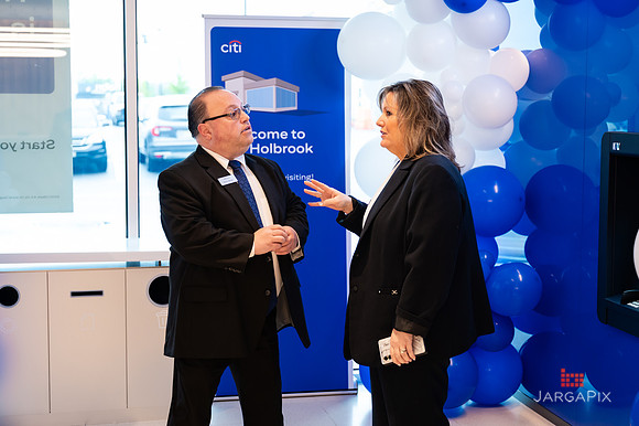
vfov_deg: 24.5
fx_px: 978
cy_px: 202
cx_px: 319
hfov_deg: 36.2
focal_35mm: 55
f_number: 3.2
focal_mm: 51
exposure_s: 1/200
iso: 1000
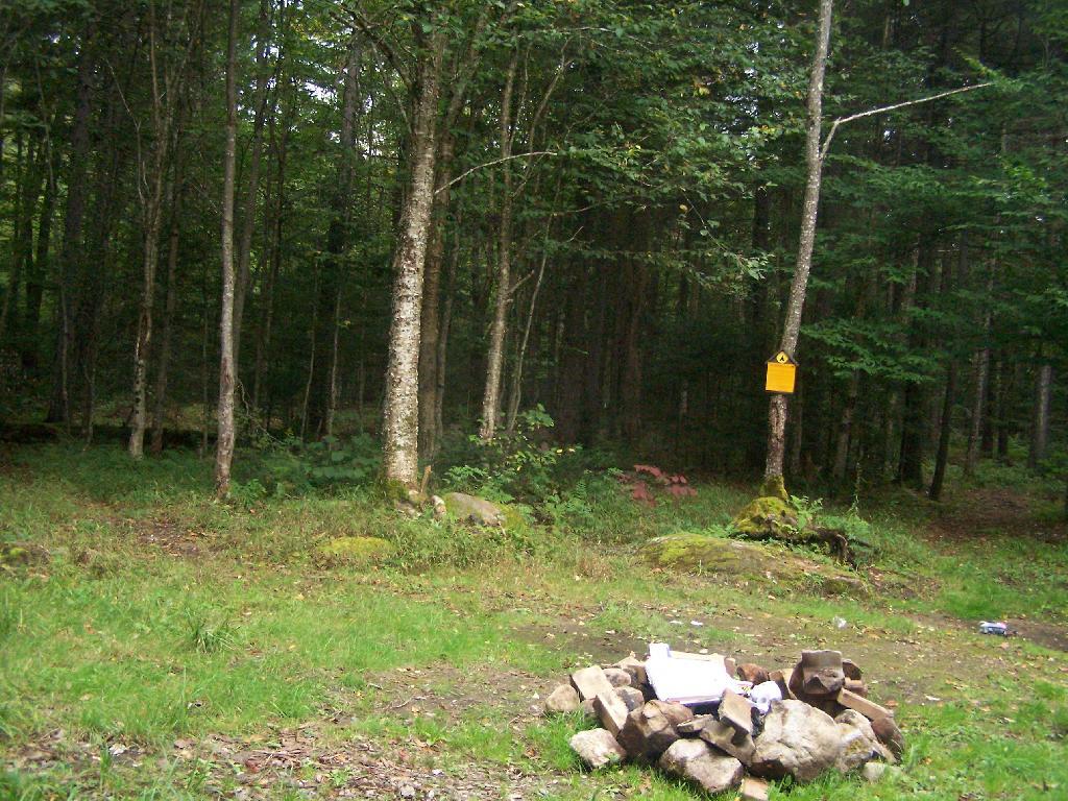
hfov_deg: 49.0
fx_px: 1172
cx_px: 534
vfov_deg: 37.7
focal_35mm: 38
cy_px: 400
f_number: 2.8
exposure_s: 1/250
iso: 400
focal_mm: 6.3
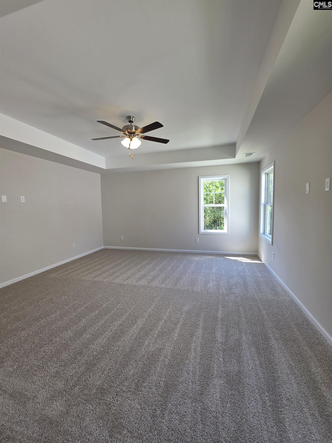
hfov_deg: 89.9
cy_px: 222
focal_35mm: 13
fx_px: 166
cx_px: 166
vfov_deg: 106.2
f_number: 1.9
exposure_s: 1/120
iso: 50
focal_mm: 2.2
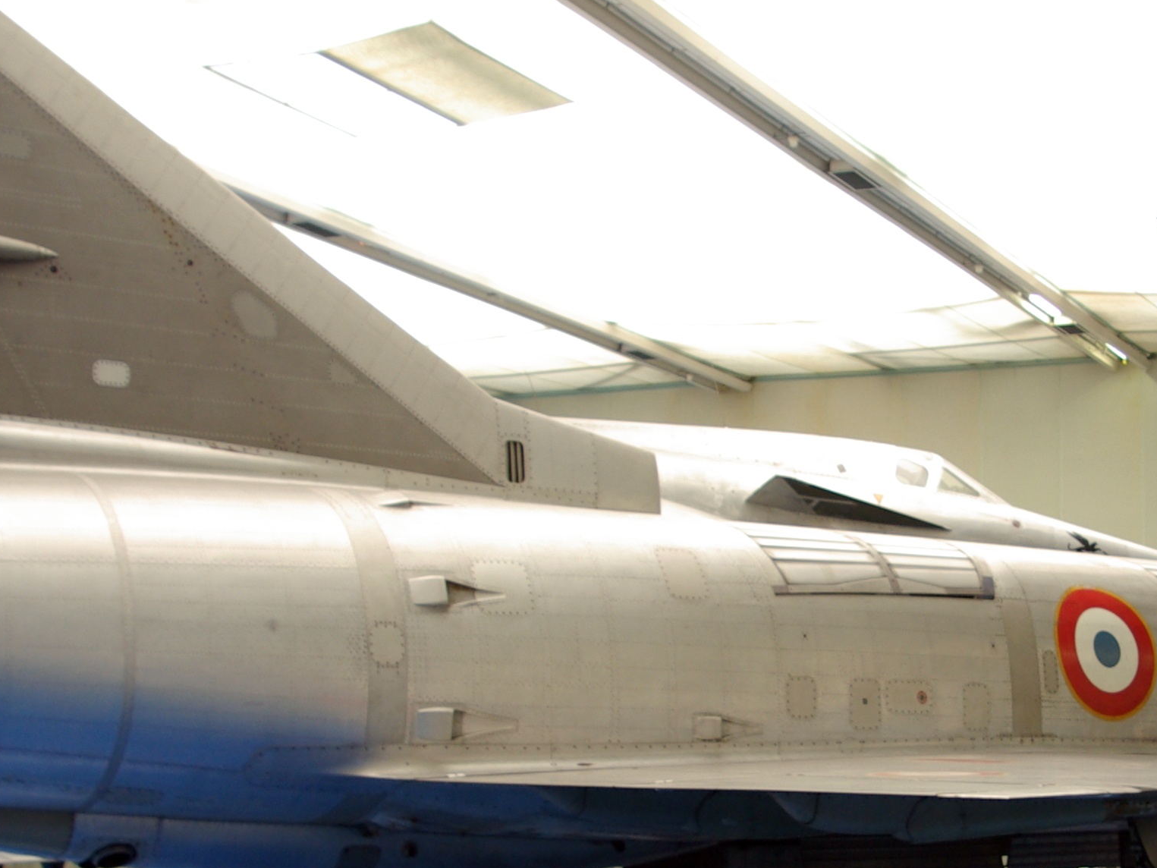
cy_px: 623
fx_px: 2206
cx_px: 889
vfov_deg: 22.1
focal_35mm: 66
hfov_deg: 28.9
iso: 200
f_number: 3.5
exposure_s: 1/10
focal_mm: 18
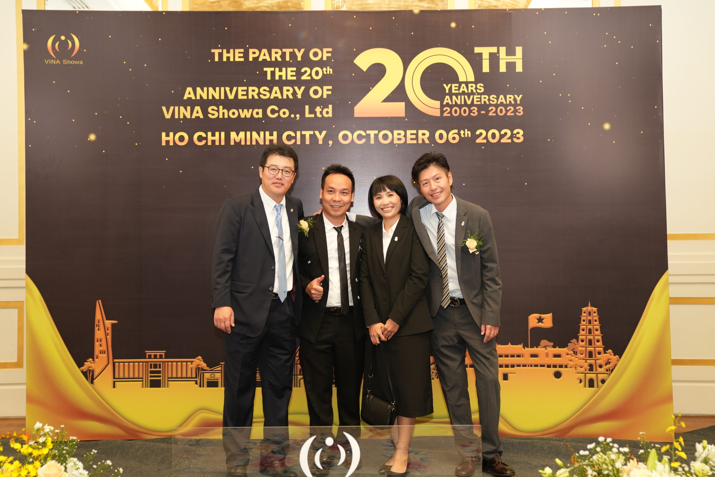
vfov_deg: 36.9
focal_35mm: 36
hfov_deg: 53.1
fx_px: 715
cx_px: 358
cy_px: 238
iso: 320
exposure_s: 1/200
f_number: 2.8
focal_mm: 36
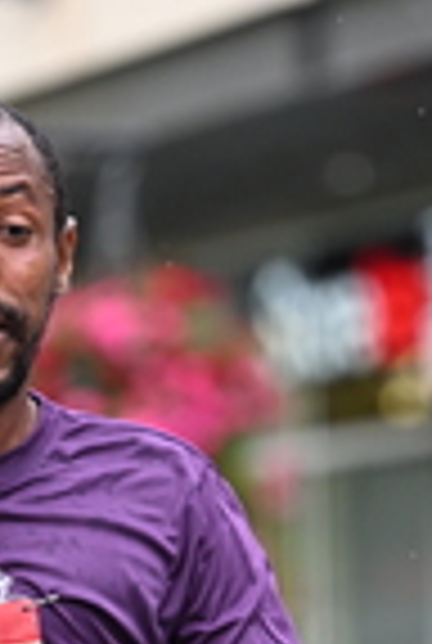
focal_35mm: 537
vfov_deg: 3.8
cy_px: 901
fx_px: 9619
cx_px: 164
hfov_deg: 2.6
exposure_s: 1/1250
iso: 1250
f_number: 2.8
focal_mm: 140
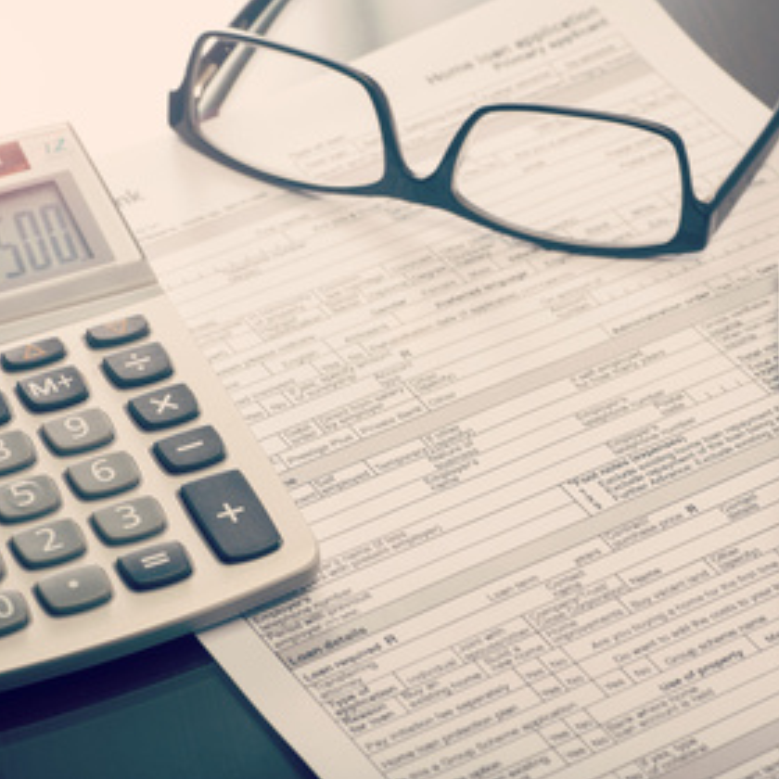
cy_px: 391
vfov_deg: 15.7
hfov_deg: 15.7
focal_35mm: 111
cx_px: 524
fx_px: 2826
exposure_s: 1/250
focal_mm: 86
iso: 100
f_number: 11
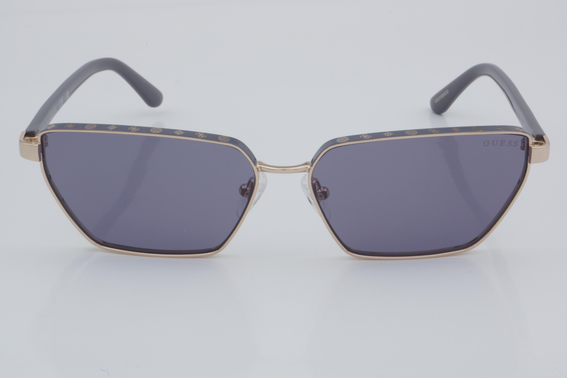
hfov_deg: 24.6
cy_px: 189
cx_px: 284
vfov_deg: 16.6
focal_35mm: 82
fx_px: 1299
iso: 100
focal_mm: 55
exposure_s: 1/4
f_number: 32
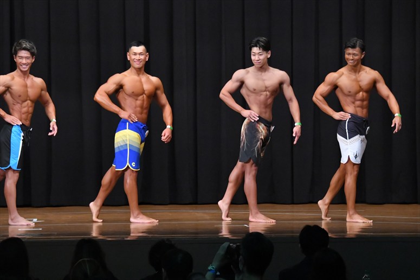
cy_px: 140
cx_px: 210
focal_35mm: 183
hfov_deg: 11.2
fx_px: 2134
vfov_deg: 7.5
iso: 8000
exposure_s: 1/400
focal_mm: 122
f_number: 5.6
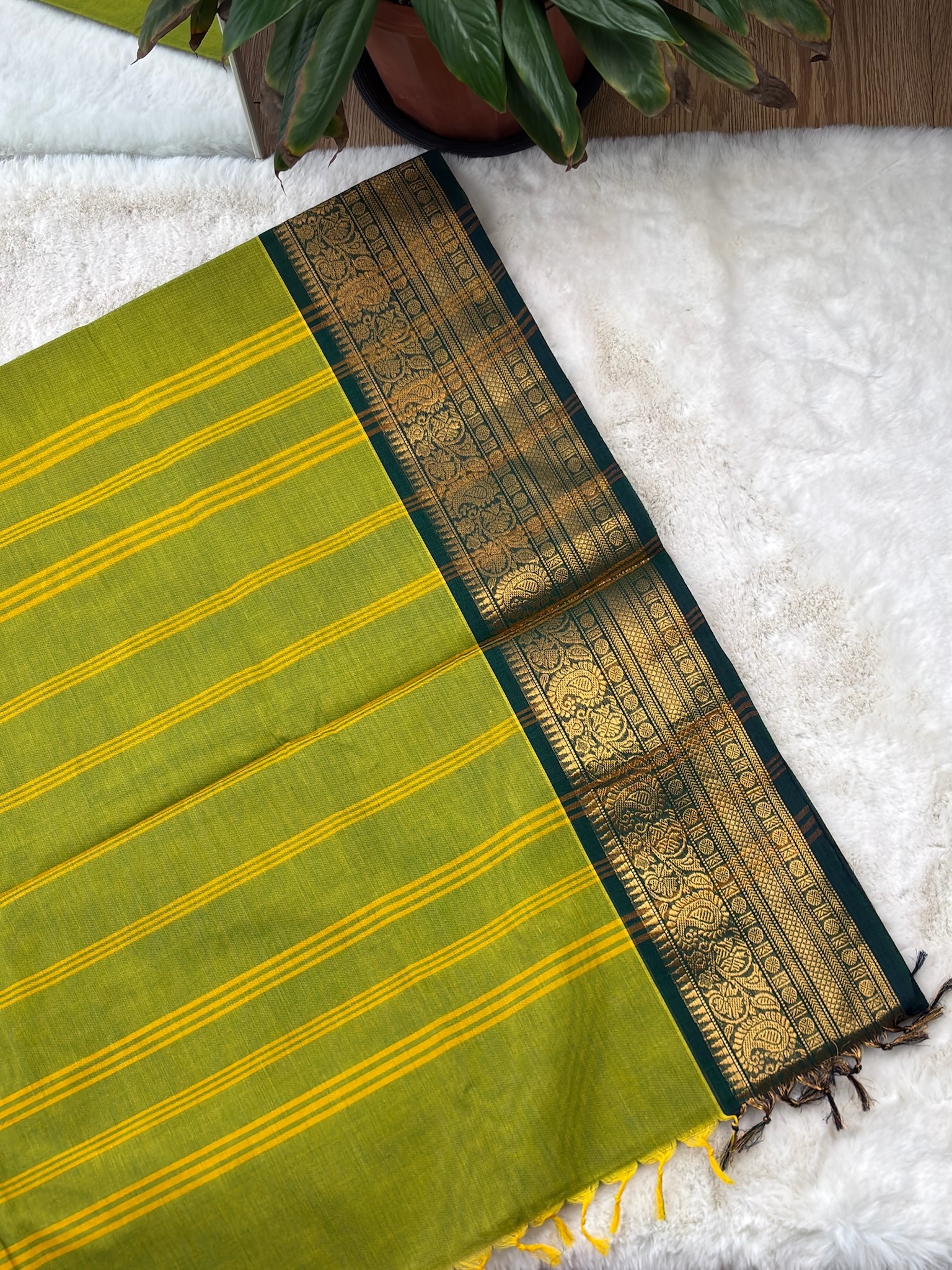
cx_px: 476
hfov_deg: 29.1
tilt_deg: -74.5
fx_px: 1833
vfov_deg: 38.2
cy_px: 635
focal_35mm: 50
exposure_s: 1/100
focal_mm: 5.96
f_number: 1.6
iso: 50
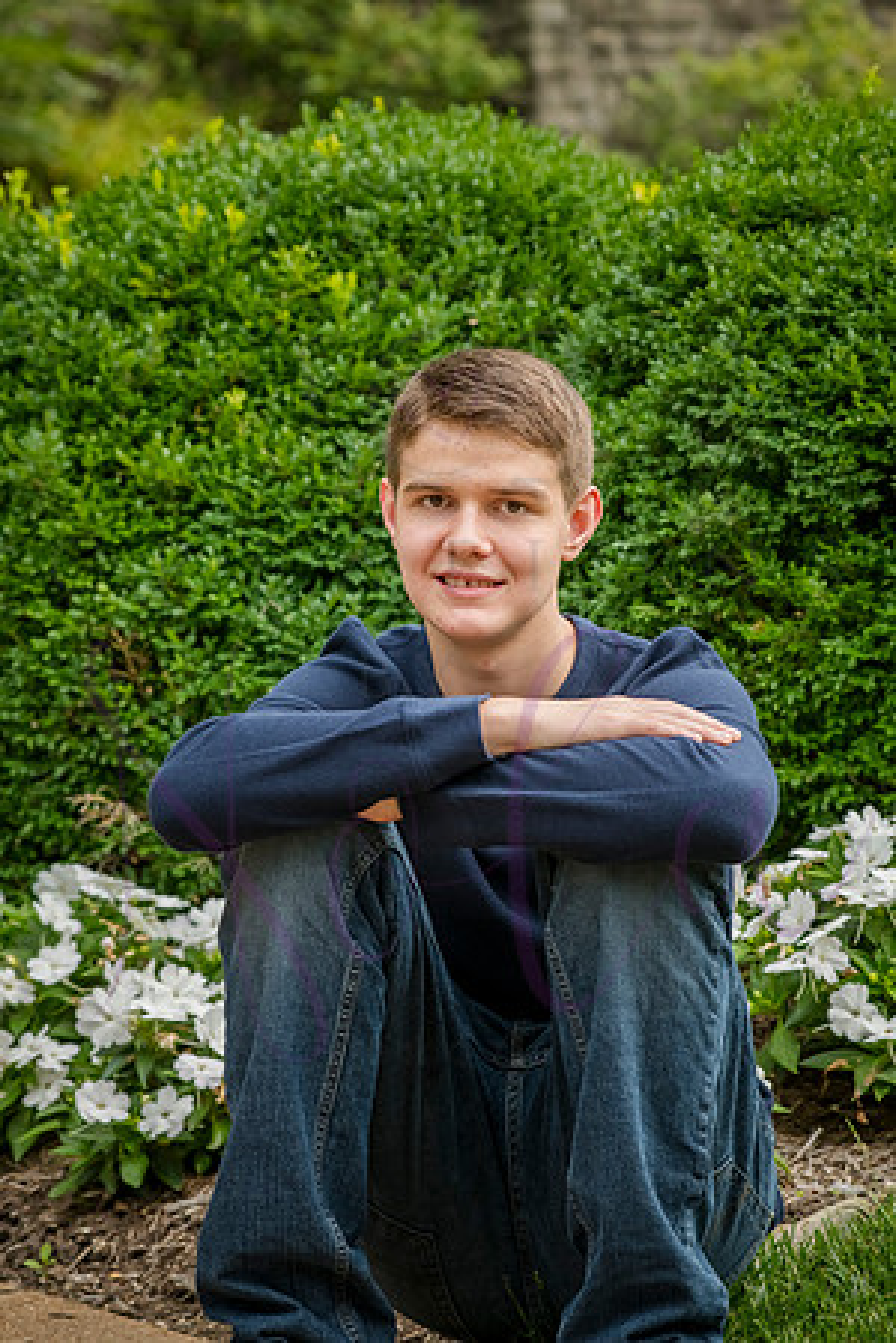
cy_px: 672
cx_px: 448
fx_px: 4181
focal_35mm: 112
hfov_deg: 12.2
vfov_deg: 18.3
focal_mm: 112
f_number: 8
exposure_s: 1/500
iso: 640
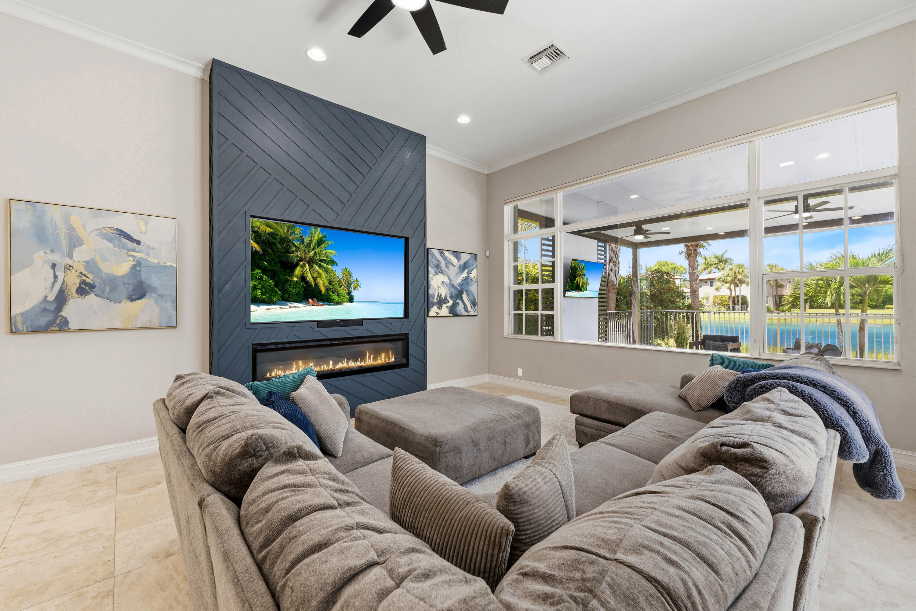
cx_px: 458
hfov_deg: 104.3
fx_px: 356
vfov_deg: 81.2
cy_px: 306
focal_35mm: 14
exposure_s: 1/1.67
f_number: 9
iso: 250
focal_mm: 14
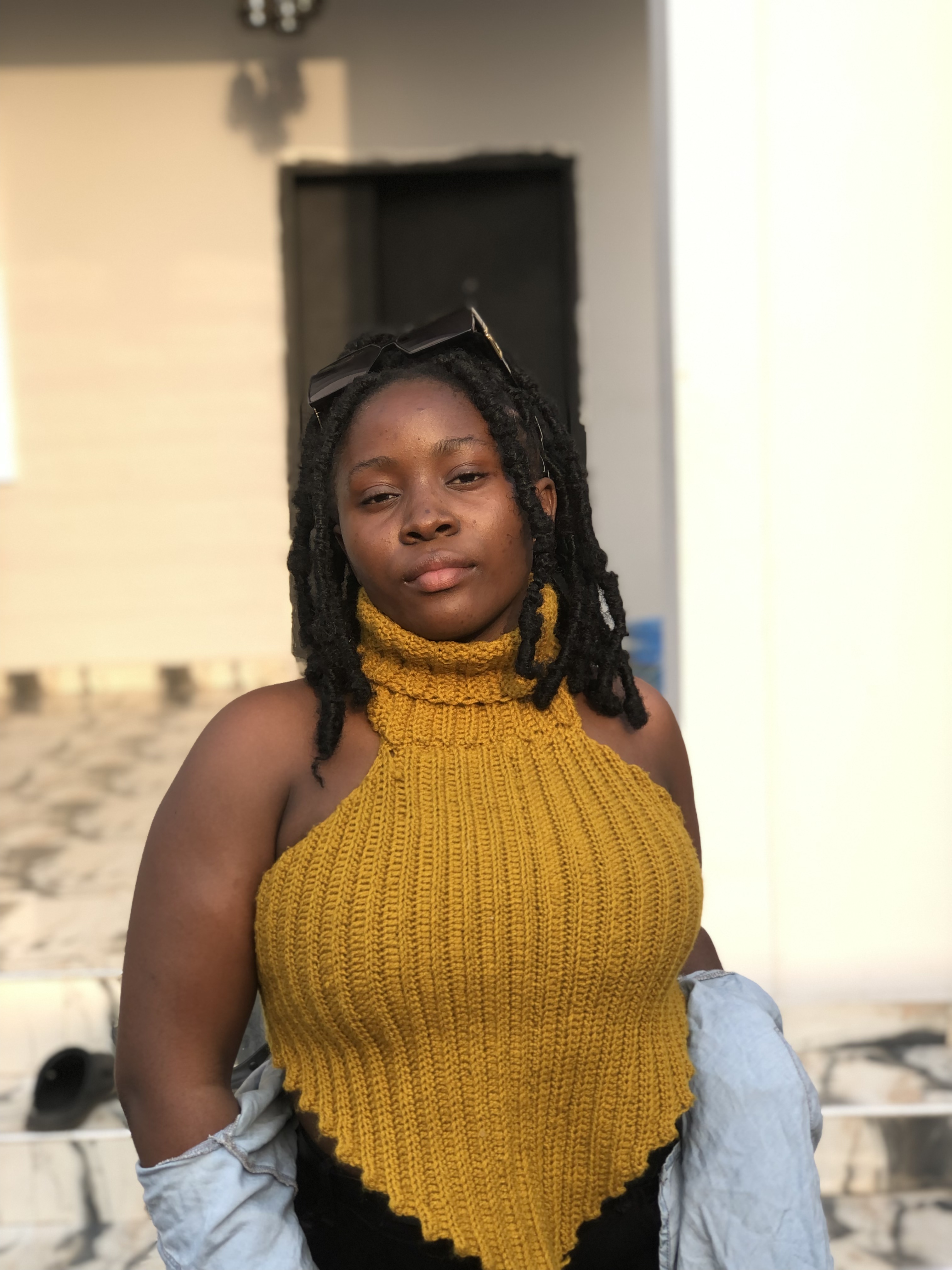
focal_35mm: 57
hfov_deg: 25.7
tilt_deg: -0.2
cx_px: 476
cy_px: 635
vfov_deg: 33.8
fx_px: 2090
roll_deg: +2.1
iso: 32
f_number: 2.8
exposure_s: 1/120
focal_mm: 6.6
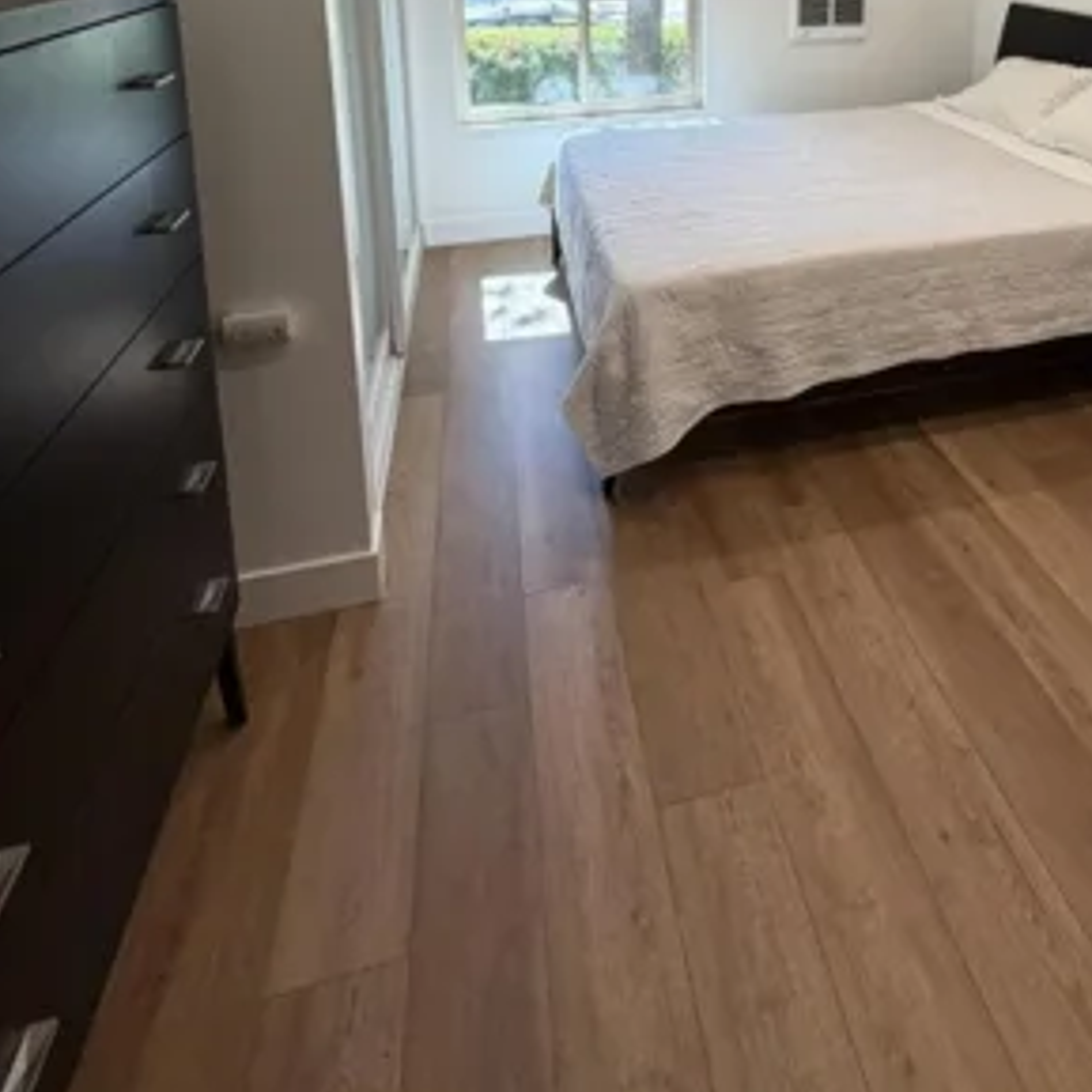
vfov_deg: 54.6
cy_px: 68
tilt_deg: -10.7
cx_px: 714
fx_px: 857
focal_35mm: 24
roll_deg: +0.5
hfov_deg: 63.6
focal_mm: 2.22
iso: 160
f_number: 2.2
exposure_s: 1/120
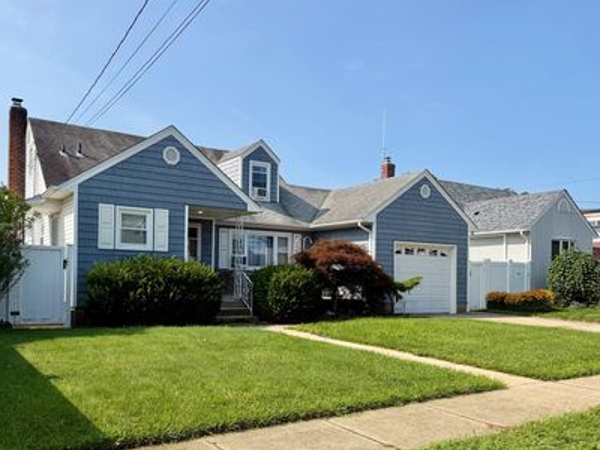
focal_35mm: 30
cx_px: 246
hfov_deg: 59.6
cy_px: 272
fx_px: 520
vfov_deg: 46.5
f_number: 1.78
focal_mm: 6.76
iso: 80
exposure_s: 1/4167
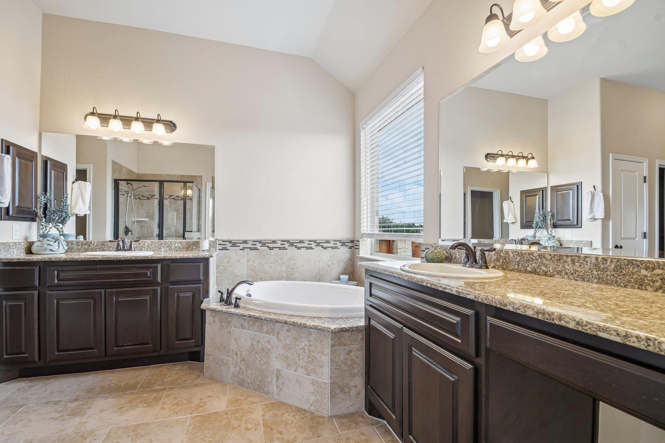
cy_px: 222
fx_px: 277
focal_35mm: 15
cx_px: 332
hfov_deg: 100.4
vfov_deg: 77.3
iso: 400
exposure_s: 1/15
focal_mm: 10
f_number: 8
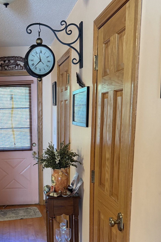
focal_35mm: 43
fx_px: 288
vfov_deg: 44.4
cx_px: 21
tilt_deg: -12.8
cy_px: 172
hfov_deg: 30.1
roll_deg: +2.2
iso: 400
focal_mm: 6.76
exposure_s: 1/60
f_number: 1.78
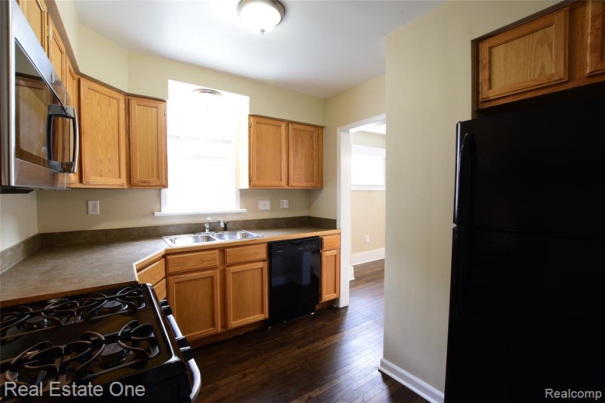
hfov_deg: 100.4
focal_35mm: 15
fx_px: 252
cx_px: 302
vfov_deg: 77.3
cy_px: 202
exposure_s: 1/8
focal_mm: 10
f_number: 6.3
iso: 400
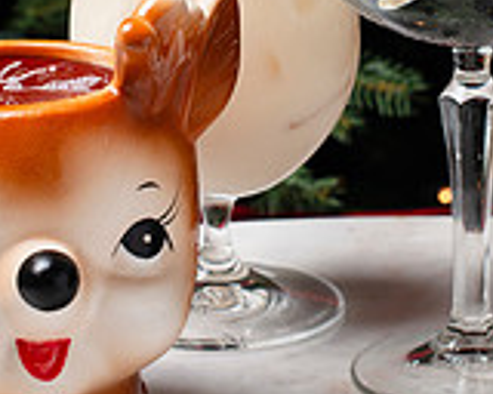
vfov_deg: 8.6
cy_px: 60
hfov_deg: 10.8
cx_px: 262
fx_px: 2612
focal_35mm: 179
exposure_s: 1/250
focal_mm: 50
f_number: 6.3
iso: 200
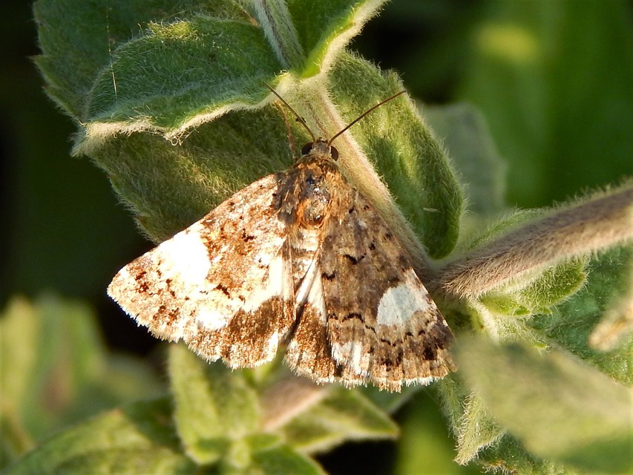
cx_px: 316
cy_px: 238
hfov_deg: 15.1
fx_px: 2396
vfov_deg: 11.3
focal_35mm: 131
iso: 125
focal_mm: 23.4
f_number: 4.8
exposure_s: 1/160
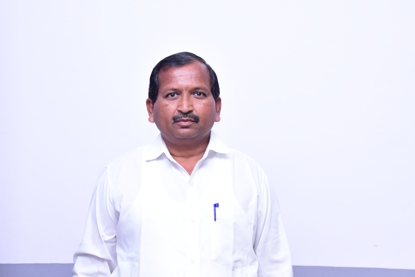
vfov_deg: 23.0
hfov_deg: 33.9
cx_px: 191
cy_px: 130
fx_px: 680
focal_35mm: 59
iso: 2500
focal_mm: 50
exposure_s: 1/160
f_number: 8
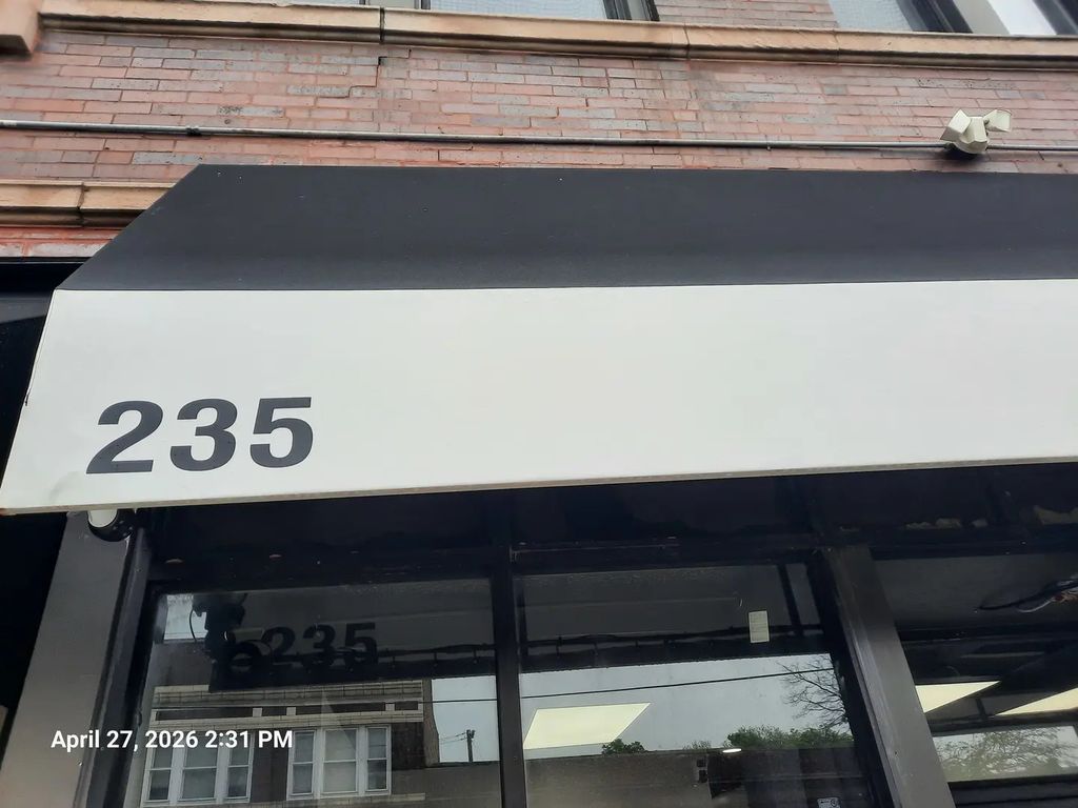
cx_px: 539
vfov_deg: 54.9
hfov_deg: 69.4
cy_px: 404
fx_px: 779
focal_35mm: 25
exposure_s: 1/450
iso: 32
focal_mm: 4.6
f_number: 2
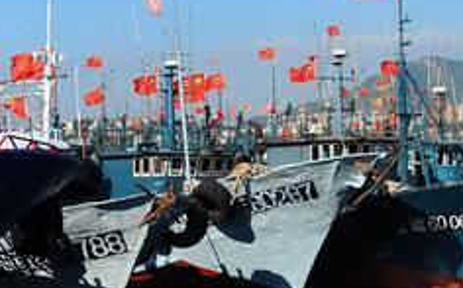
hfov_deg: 21.9
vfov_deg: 13.9
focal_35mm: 94
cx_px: 345
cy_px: 108
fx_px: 1185
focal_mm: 34
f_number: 2.8
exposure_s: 1/5000
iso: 200
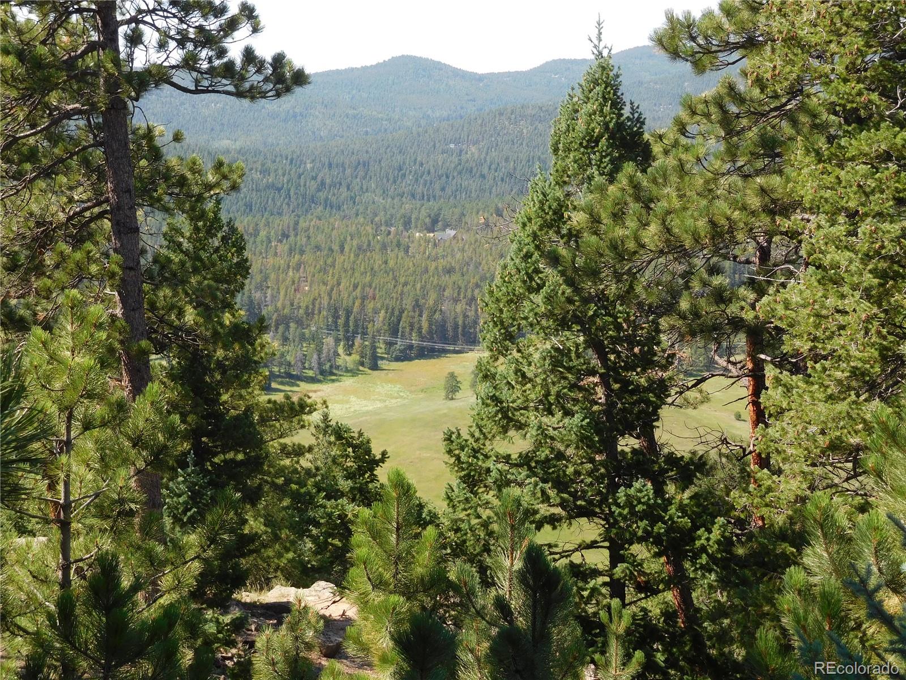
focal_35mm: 55
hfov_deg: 34.9
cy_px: 340
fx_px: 1440
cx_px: 453
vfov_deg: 26.6
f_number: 4.2
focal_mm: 9.8
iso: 200
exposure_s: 1/500
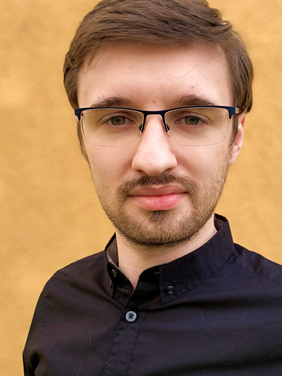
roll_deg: +0.0
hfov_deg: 39.6
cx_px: 157
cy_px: 200
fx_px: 391
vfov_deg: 51.3
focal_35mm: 36
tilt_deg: +6.3
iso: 25
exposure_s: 1/439
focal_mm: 4.25
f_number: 1.8
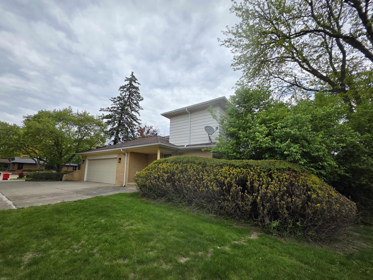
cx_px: 176
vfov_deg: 85.6
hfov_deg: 102.0
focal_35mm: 14
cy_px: 147
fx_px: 151
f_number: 1.9
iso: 40
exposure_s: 1/2122
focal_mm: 2.2
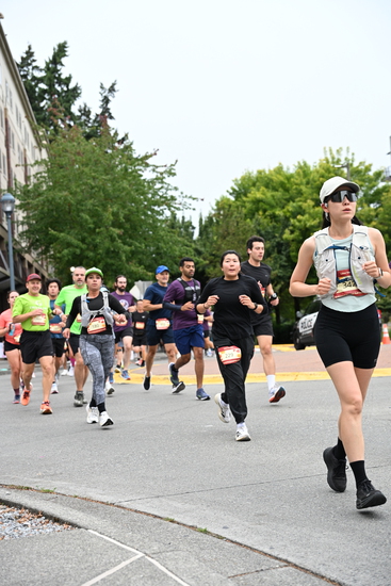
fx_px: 912
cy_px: 293
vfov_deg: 35.6
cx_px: 196
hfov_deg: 24.2
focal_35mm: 56
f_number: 4
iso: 1600
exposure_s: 1/800
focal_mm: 56
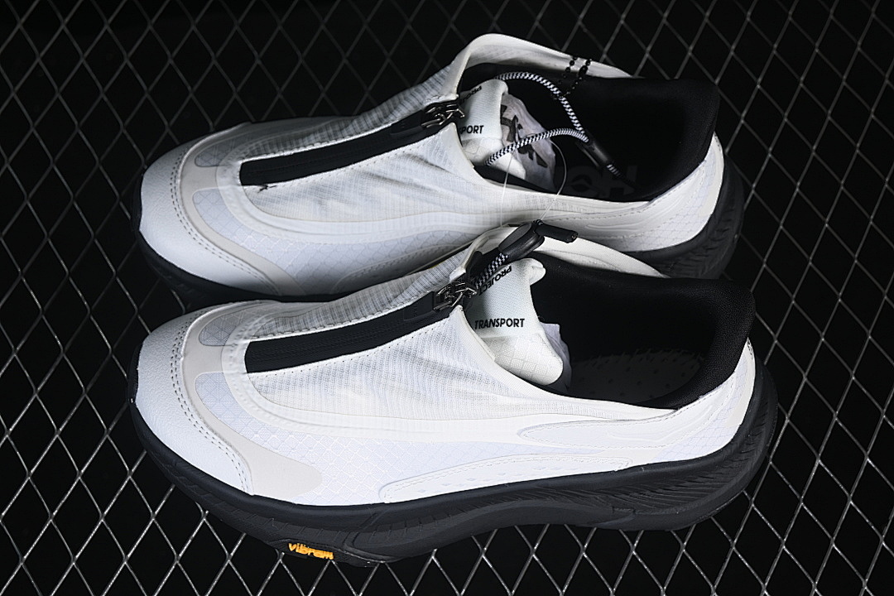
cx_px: 447
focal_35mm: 72
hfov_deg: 28.1
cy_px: 298
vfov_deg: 18.9
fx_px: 1788
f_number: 7.1
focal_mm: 48
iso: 160
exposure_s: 1/80
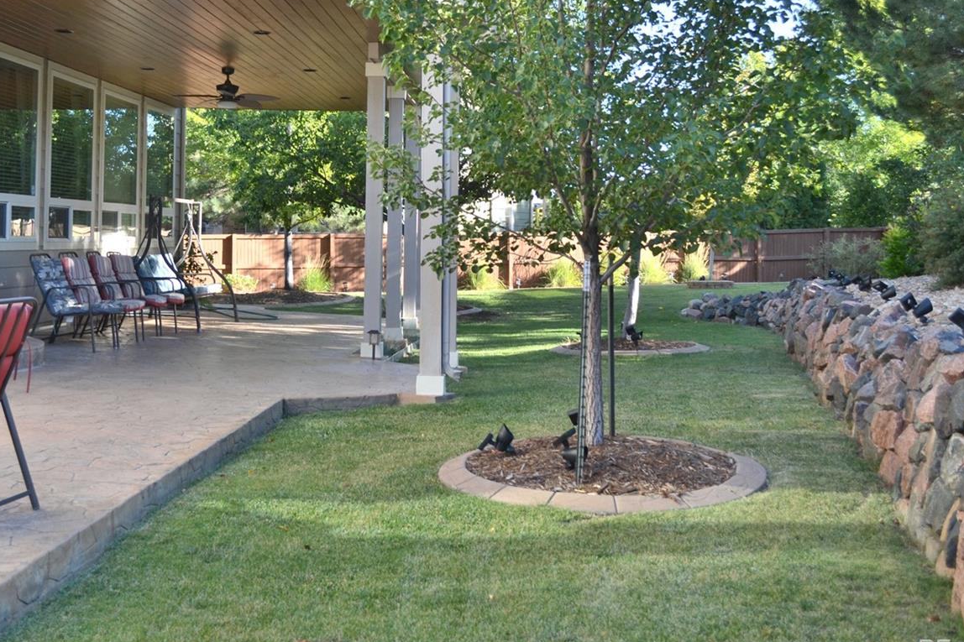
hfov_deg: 42.5
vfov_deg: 29.1
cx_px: 383
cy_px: 219
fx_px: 1232
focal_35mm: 46
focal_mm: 22
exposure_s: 1/125
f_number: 5.6
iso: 100
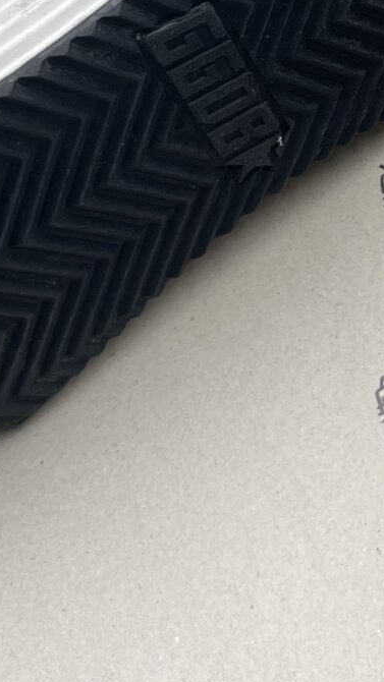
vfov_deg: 19.9
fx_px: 1882
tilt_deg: -58.7
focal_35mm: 104
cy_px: -6
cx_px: 394
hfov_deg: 11.5
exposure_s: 1/391
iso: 32
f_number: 1.6
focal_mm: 5.1
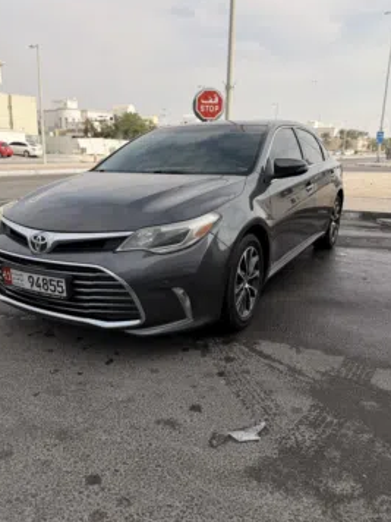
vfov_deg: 65.3
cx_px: 174
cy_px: 267
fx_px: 407
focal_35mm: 27
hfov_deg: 51.3
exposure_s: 1/4975
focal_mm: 6.76
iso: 80
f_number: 1.78
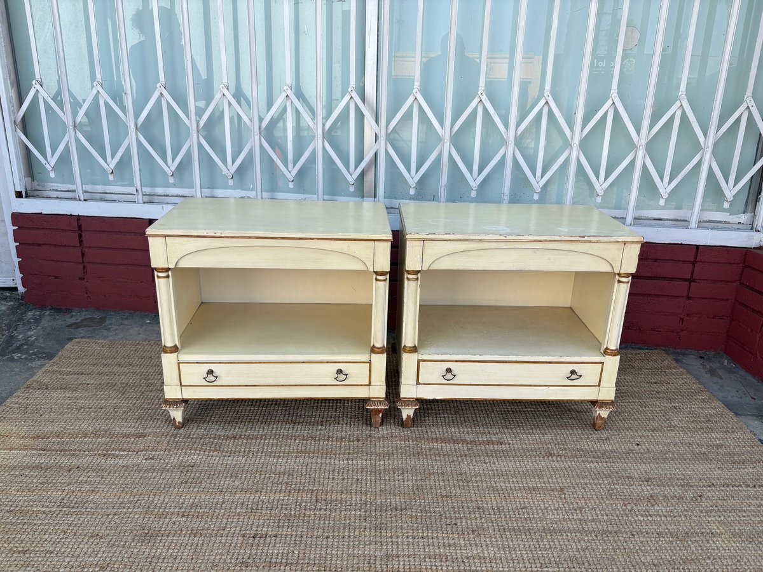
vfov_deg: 53.1
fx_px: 573
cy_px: 286
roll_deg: -1.4
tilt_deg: -16.8
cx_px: 382
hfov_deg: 67.3
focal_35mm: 26
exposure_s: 1/756
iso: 50
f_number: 1.6
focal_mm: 5.96
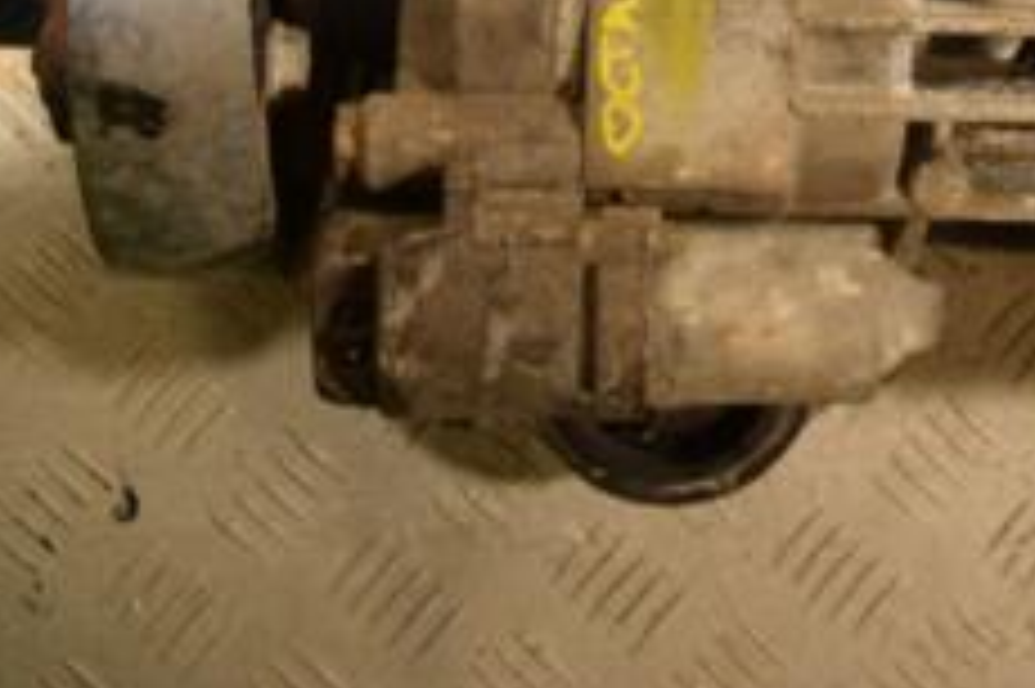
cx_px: 986
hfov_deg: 22.9
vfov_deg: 15.2
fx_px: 2471
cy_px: -162
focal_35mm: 86
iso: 800
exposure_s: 1/200
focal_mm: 22
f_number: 5
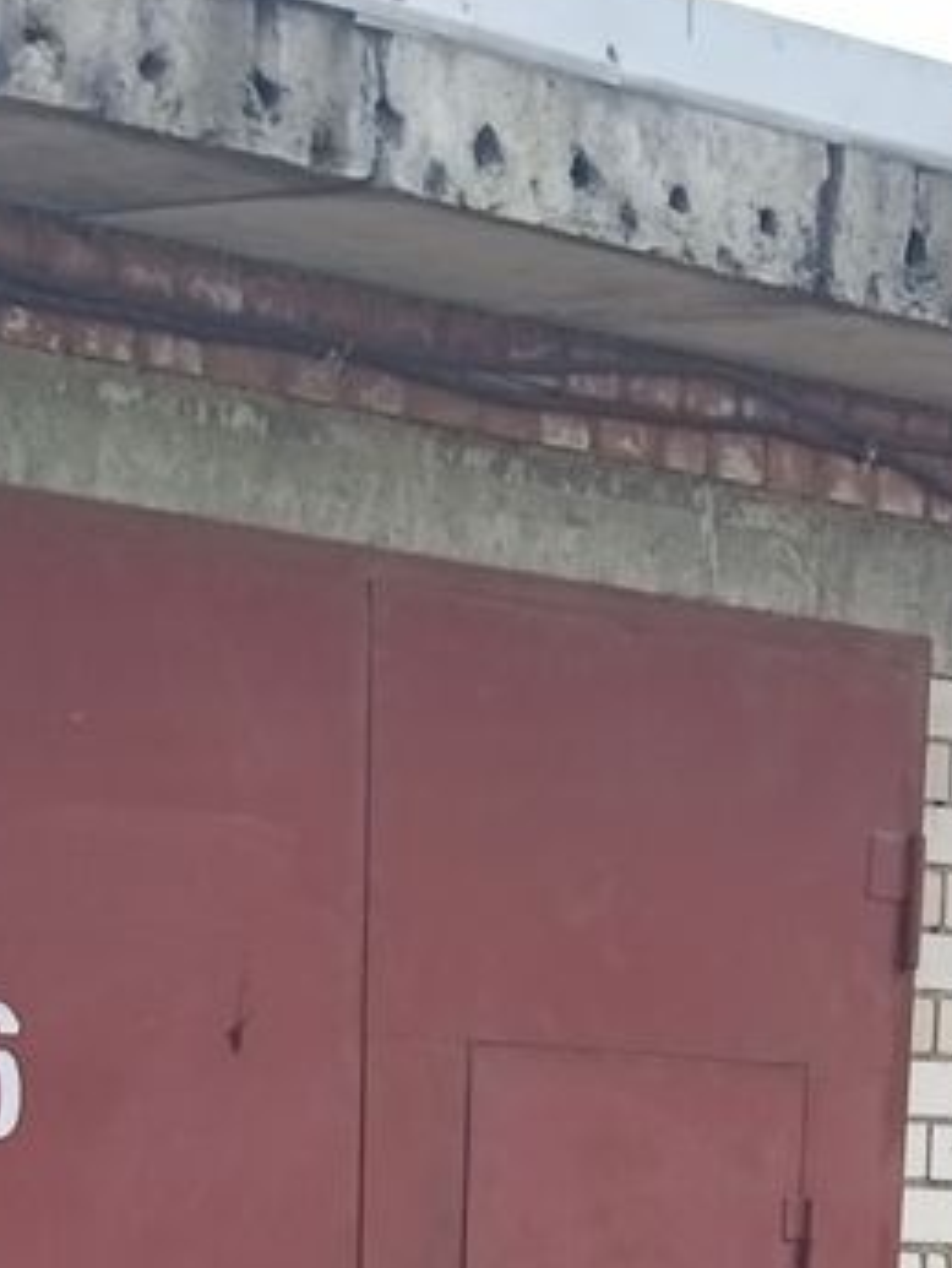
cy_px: 2885
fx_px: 4251
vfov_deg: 13.3
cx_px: 272
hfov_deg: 12.7
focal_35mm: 116
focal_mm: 4.84
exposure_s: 1/180
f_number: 1.79
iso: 100
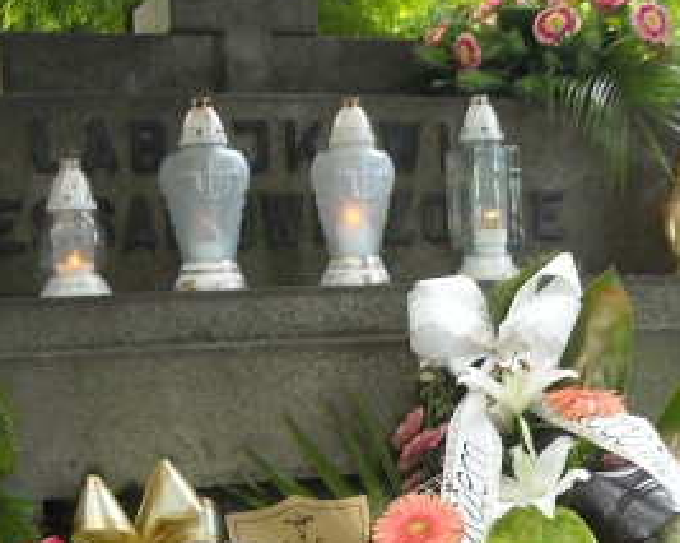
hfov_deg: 23.2
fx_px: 1648
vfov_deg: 18.4
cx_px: 441
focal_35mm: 82
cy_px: 495
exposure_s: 1/60
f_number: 2.8
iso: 109
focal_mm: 5.7
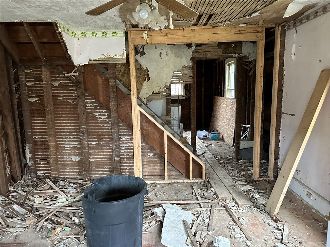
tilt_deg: -10.5
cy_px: 124
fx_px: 229
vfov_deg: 56.8
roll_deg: +1.7
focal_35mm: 24
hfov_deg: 71.6
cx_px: 165
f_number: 1.78
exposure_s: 1/52
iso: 1000
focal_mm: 6.86
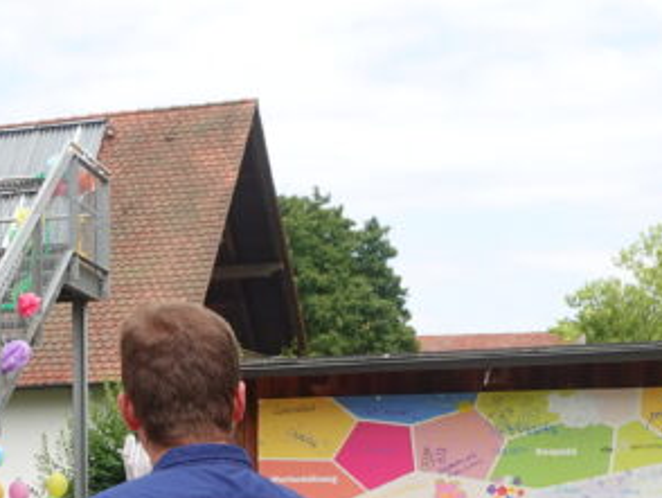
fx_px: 1857
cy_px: 587
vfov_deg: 14.8
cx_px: -27
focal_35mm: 97
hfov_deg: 19.5
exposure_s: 1/200
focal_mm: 11.4
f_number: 5.6
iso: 125
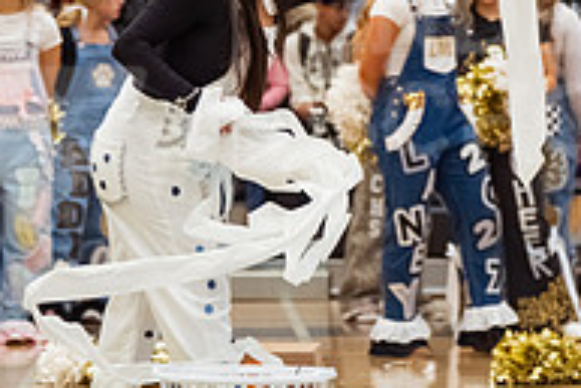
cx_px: 366
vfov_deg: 4.6
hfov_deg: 6.8
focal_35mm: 301
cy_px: -88
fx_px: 4861
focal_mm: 96
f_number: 3.2
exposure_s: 1/1000
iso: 3200
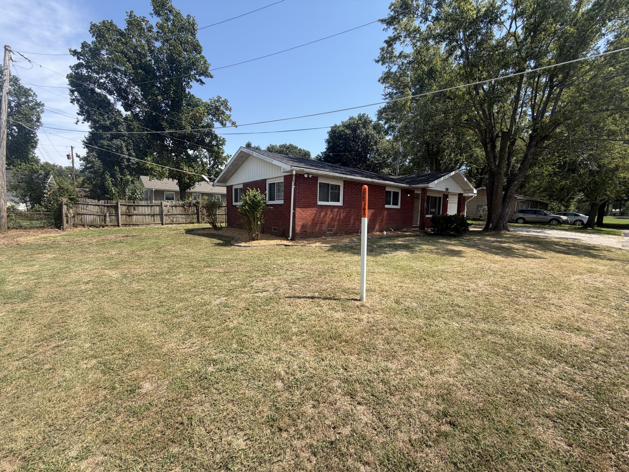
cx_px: 314
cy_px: 236
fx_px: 254
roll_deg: -0.9
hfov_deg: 102.1
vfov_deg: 85.7
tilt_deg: -4.9
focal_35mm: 14
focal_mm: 2.22
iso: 32
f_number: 2.2
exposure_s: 1/770
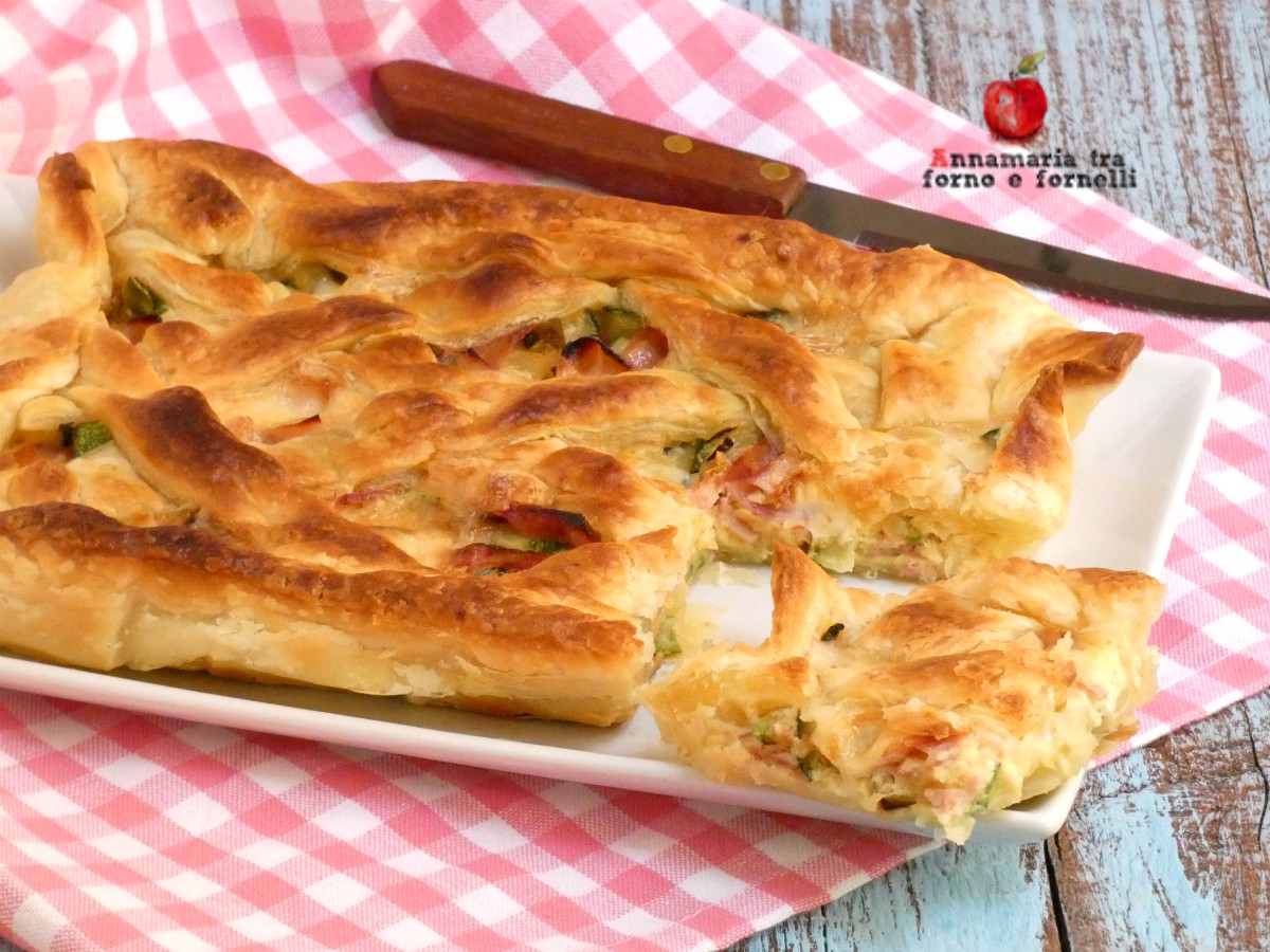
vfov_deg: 5.8
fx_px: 9466
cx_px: 635
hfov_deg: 7.7
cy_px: 476
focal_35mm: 258
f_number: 5.6
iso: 1250
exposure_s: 1/80
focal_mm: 46.2
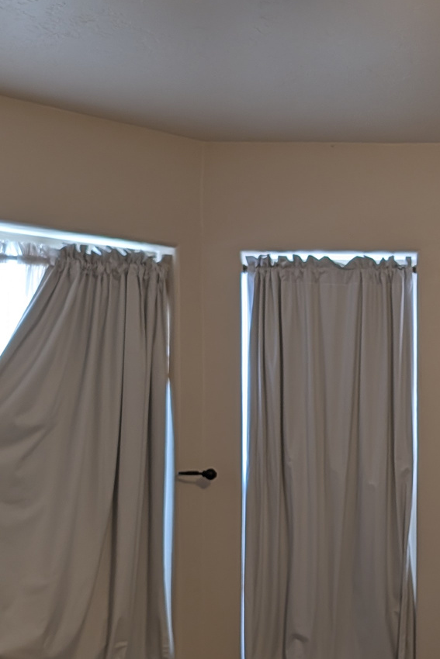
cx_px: 394
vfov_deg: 32.9
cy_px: 468
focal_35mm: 60
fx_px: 1099
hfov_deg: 22.1
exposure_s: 1/40
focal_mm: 6.9
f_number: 1.68
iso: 97
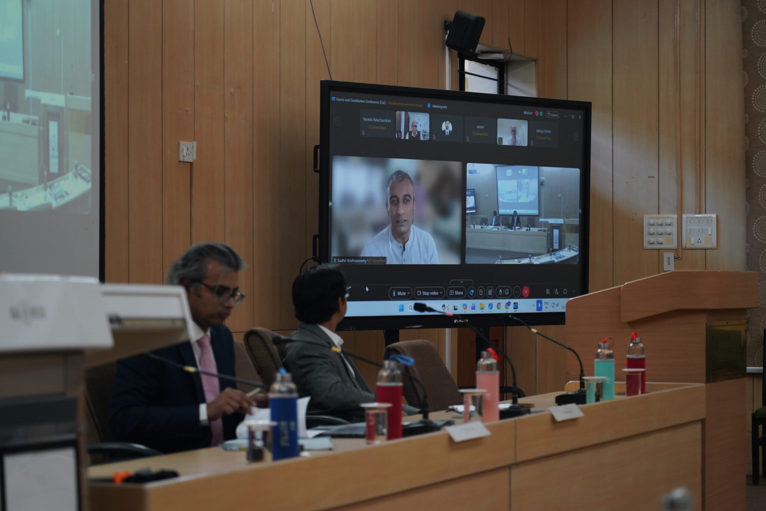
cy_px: 256
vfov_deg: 13.0
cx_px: 383
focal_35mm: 105
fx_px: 2234
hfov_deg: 19.5
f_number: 4
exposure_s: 1/160
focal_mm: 105
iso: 1250
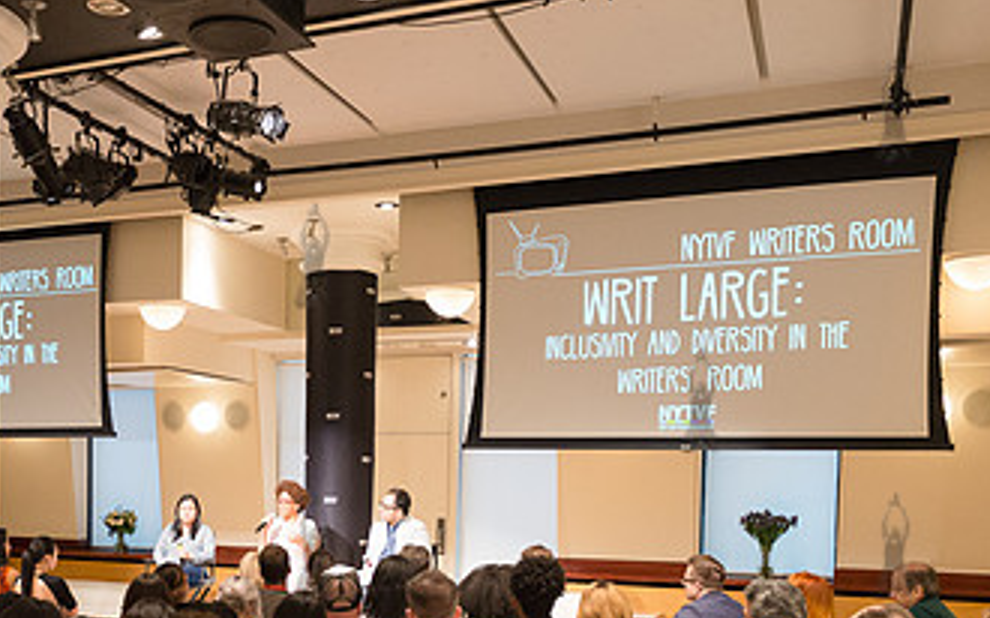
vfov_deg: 28.8
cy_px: 544
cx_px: 312
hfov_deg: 45.4
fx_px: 1160
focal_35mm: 43
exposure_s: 1/100
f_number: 4
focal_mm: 24
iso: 2500
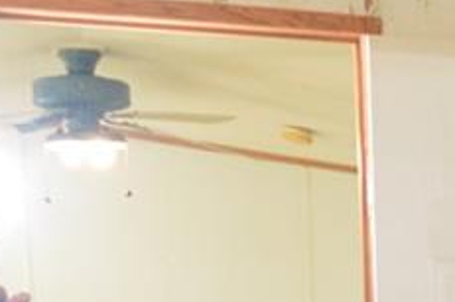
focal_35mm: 104
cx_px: 758
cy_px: 621
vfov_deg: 11.6
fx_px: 1312
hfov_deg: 17.0
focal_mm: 10
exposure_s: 1/60
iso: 400
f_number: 4
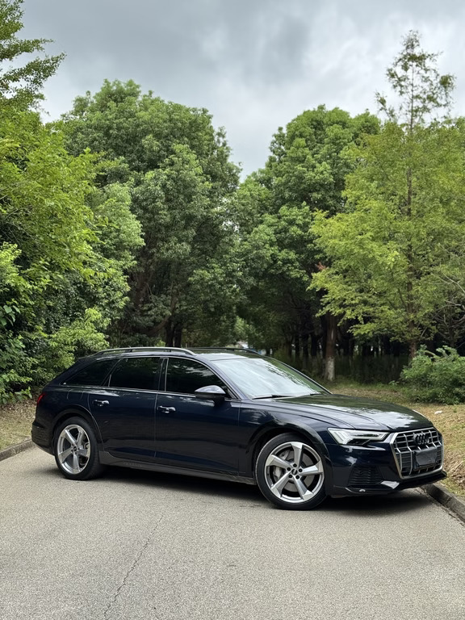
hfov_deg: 30.3
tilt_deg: +2.2
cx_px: 232
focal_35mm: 48
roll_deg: -0.5
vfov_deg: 39.7
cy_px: 310
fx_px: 860
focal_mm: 6.76
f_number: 1.78
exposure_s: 1/783
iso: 64
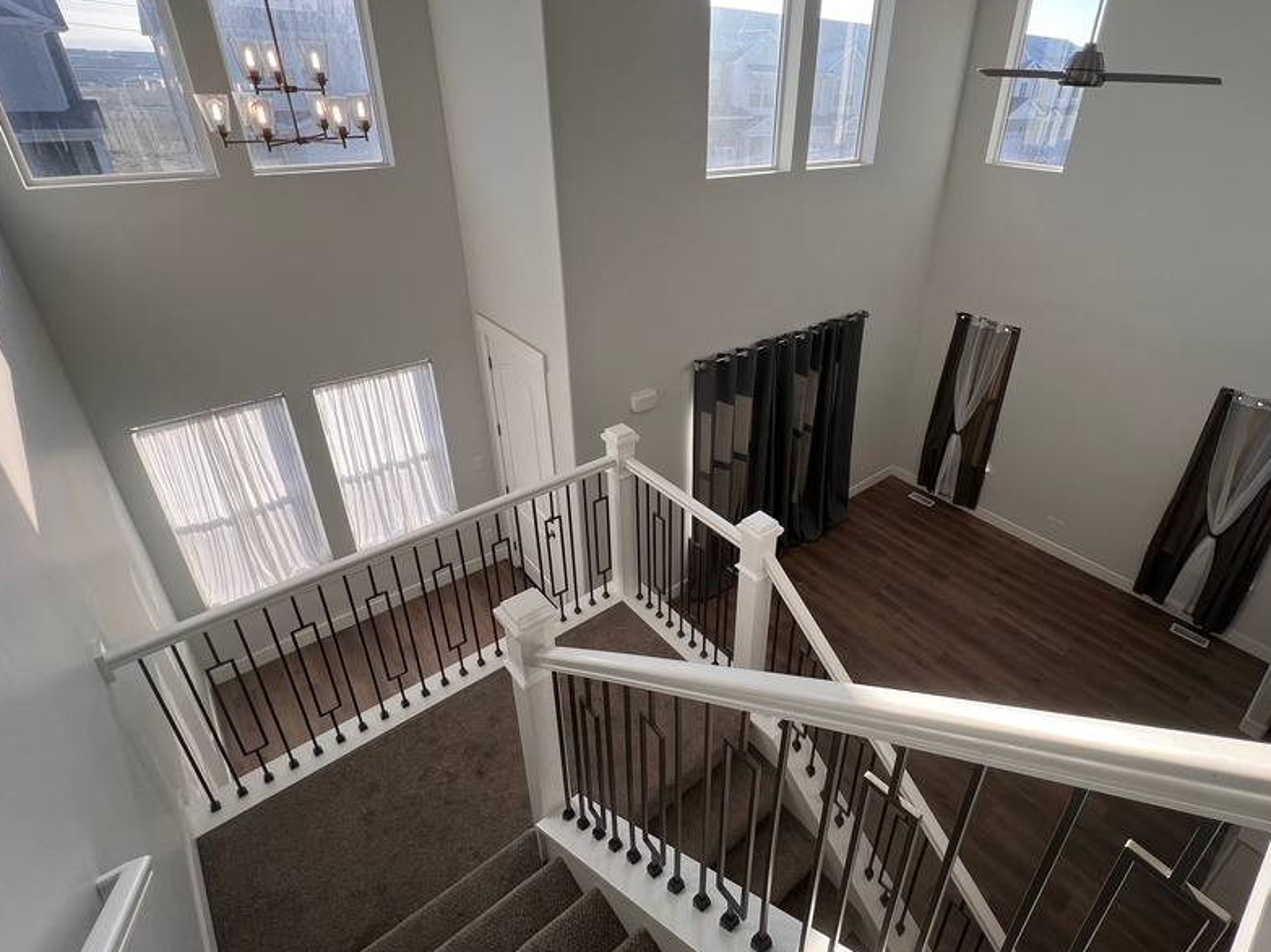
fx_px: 624
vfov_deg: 74.5
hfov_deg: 90.5
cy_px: 425
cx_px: 719
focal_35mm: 17
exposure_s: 1/268
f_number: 1.8
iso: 32
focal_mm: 1.57
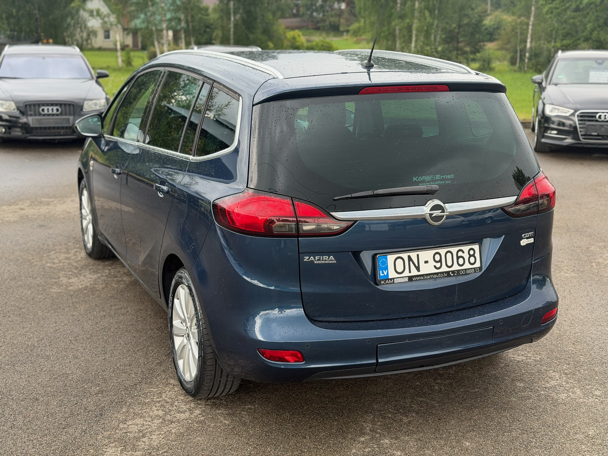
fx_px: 843
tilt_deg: -12.7
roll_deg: -0.6
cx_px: 304
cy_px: 228
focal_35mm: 48
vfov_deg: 30.3
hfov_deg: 39.7
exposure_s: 1/121
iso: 80
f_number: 1.78
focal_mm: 6.76
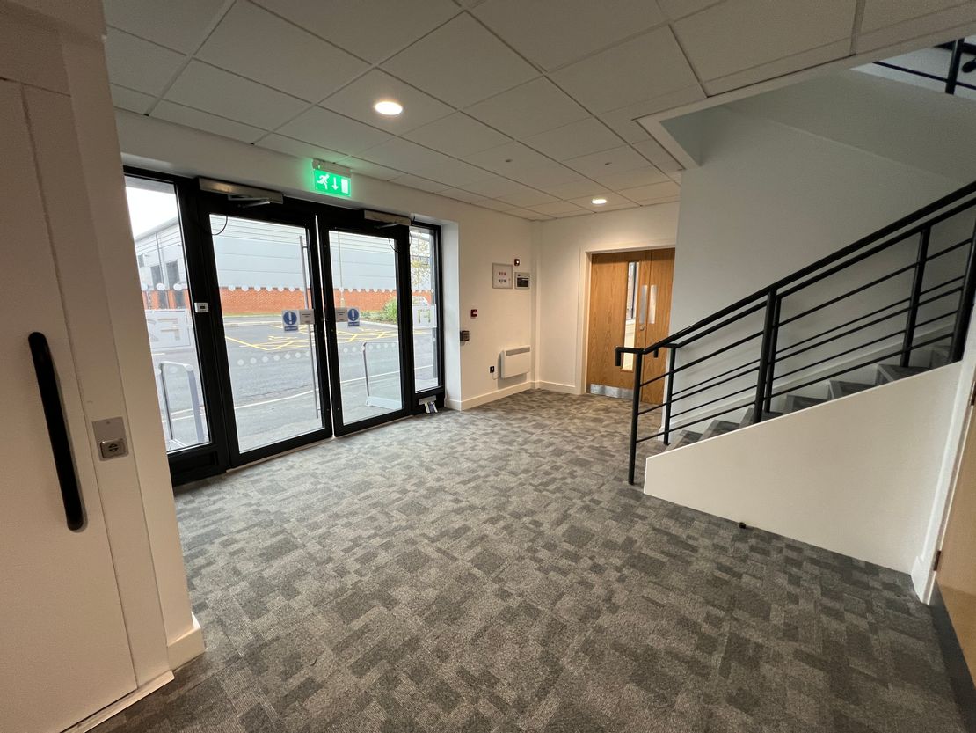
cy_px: 366
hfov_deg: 106.2
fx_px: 367
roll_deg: -0.4
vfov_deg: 89.9
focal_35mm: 13
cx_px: 488
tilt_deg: -9.7
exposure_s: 1/100
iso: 160
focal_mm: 1.57
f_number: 1.8
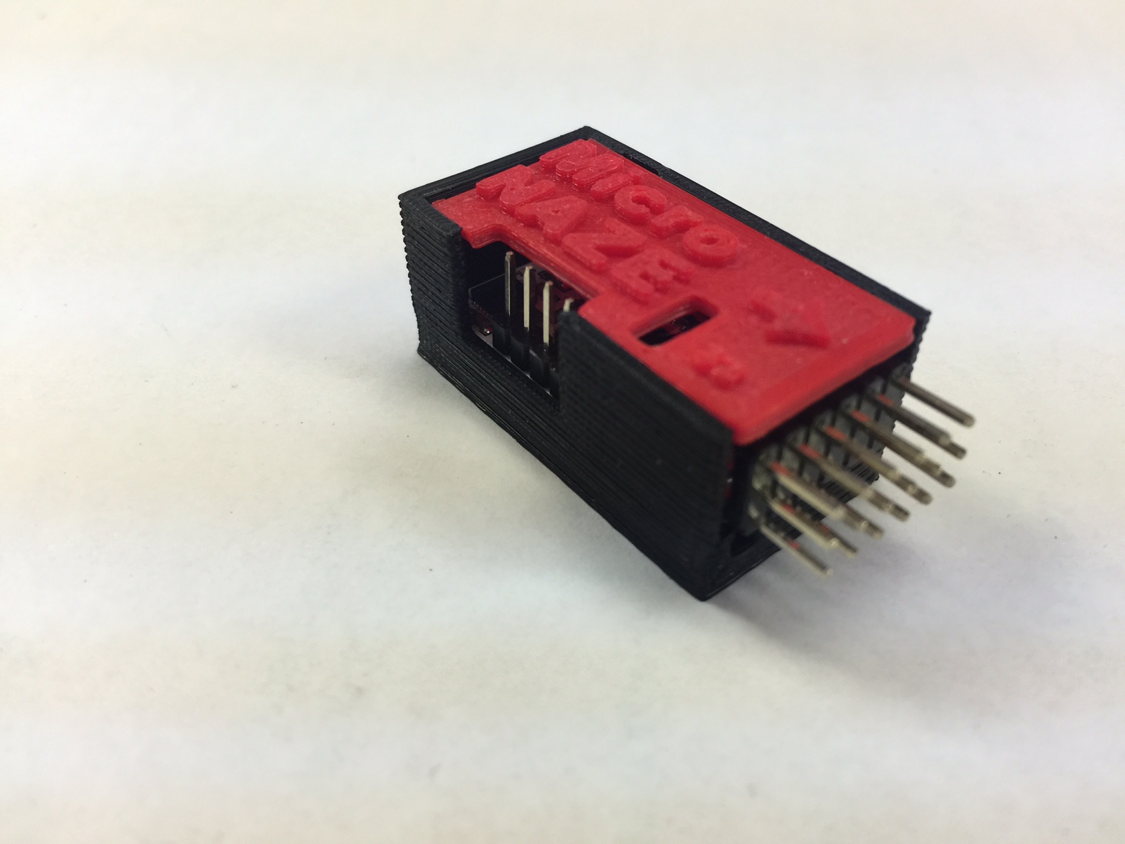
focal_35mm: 29
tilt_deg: -37.3
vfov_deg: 48.2
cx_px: 562
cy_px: 422
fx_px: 942
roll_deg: -0.6
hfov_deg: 61.7
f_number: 2.2
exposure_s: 1/17
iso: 64
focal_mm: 4.15
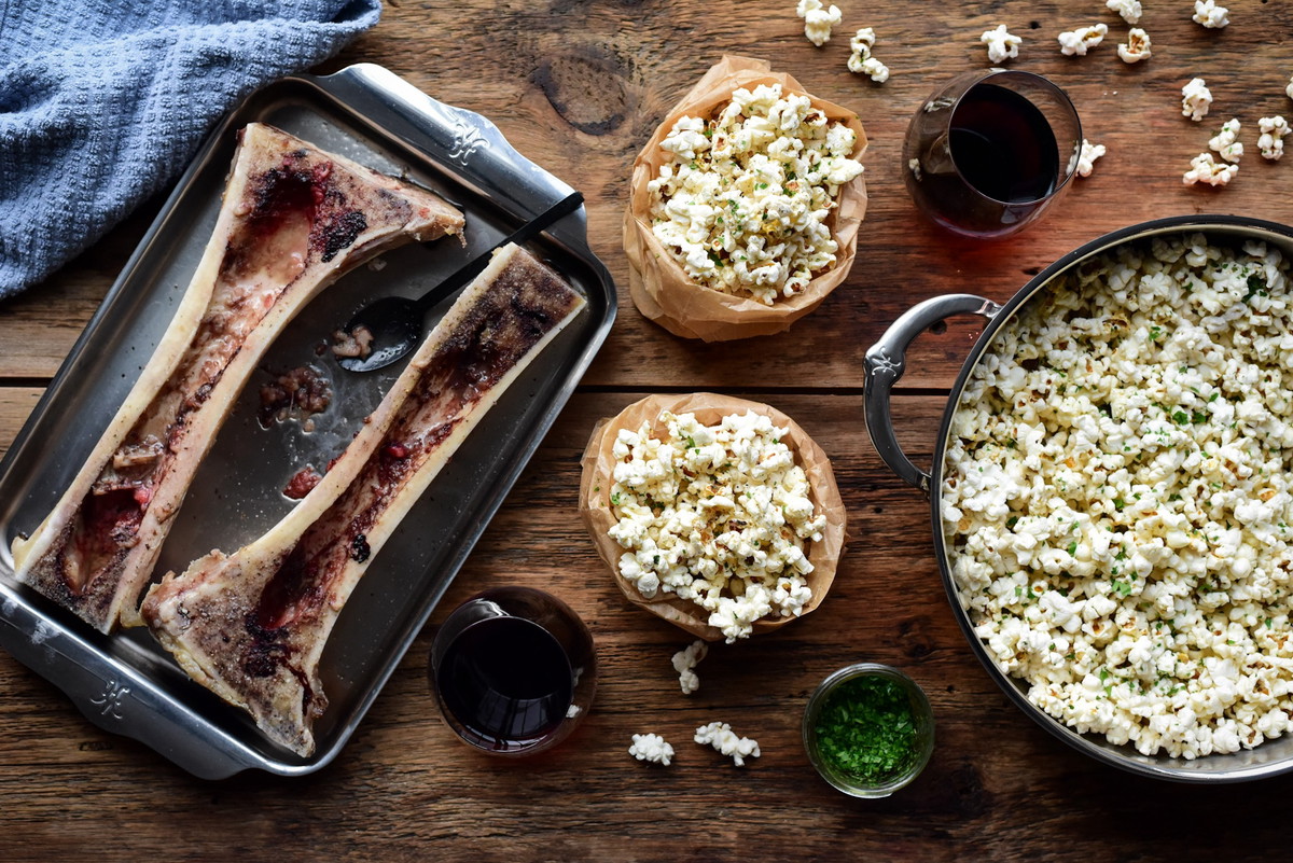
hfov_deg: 39.6
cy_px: 432
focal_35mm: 50
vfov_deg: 27.0
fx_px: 1796
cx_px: 646
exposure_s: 1/80
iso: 3200
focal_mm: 50
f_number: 7.1
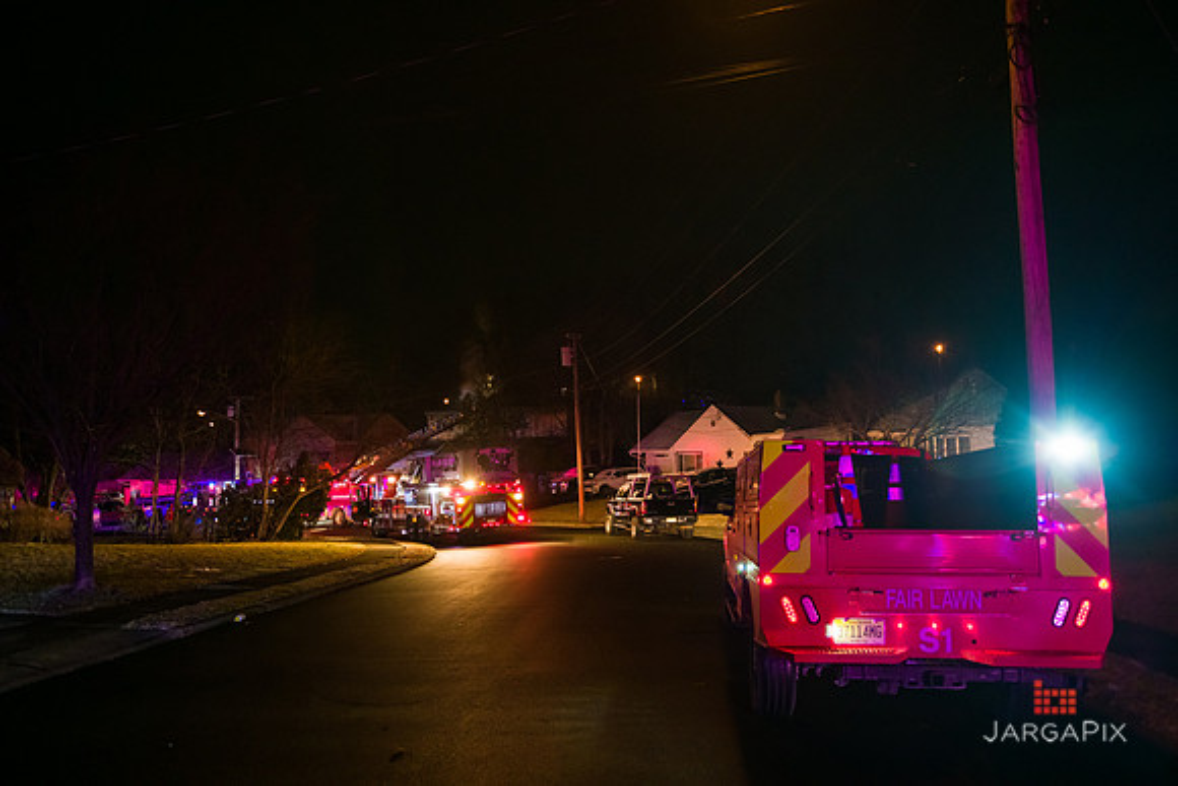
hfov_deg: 63.6
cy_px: 393
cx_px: 589
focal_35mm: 29
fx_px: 949
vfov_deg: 45.0
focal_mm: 29
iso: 1600
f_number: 3.2
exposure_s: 1/125
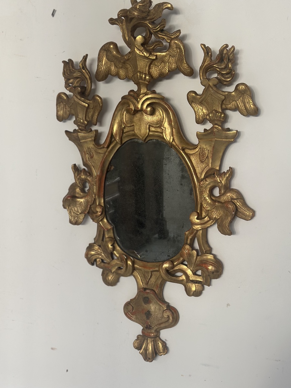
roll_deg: -1.2
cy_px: 194
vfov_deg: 39.7
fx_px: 538
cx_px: 146
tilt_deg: -4.5
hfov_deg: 30.3
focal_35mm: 48
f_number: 1.78
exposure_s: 1/60
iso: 160
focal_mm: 6.86
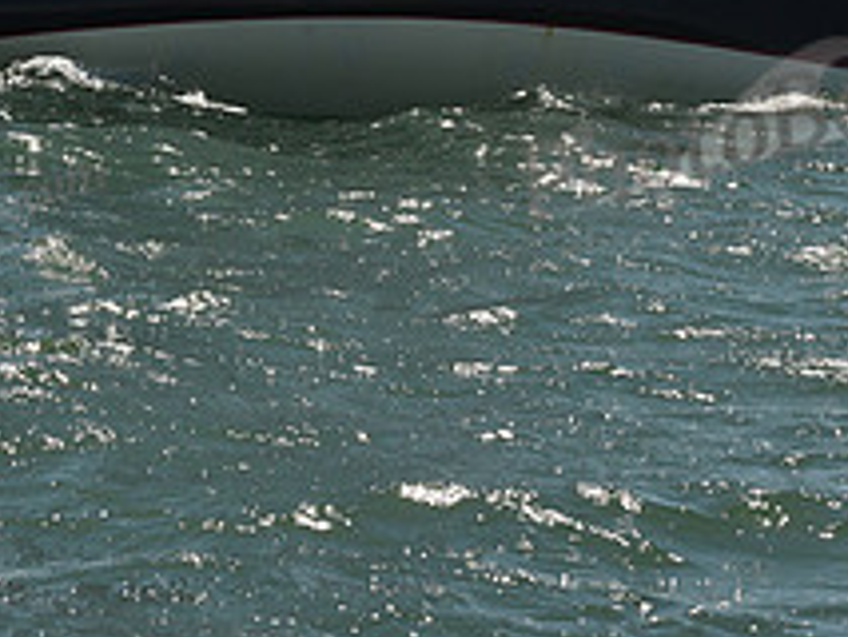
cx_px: 313
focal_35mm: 183
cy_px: -434
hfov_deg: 10.8
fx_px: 4486
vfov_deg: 7.9
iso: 320
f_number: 13
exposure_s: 1/800
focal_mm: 70
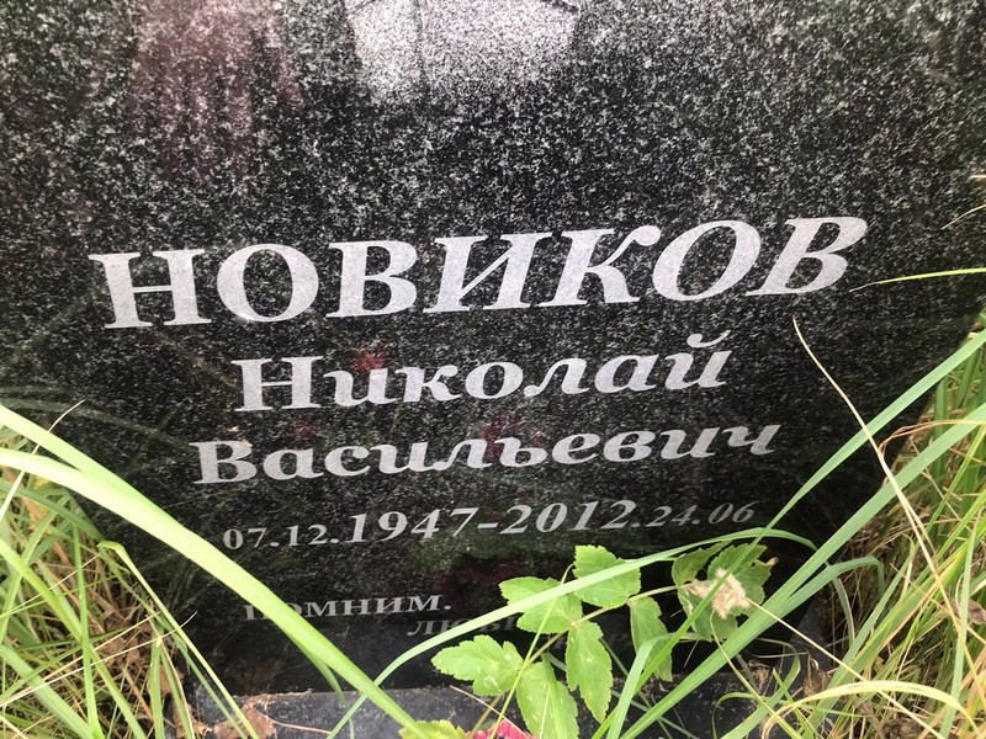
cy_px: 370
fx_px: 798
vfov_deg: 49.7
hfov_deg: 63.4
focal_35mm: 28
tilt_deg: -49.1
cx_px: 493
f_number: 1.8
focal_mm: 3.99
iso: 25
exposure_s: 1/90
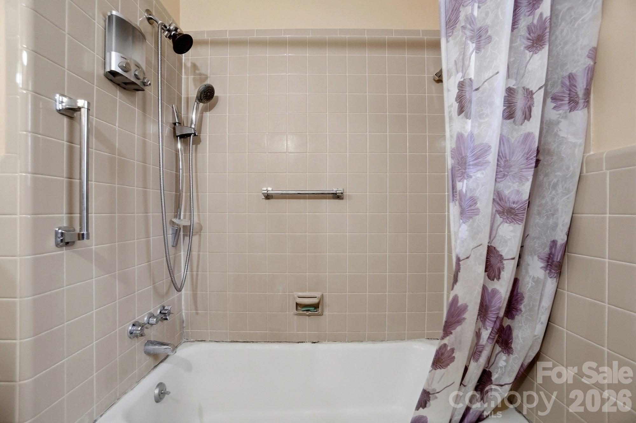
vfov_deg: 77.2
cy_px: 212
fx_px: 265
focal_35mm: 15
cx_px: 318
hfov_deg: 100.4
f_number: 4
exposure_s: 1/60
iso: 100
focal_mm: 10
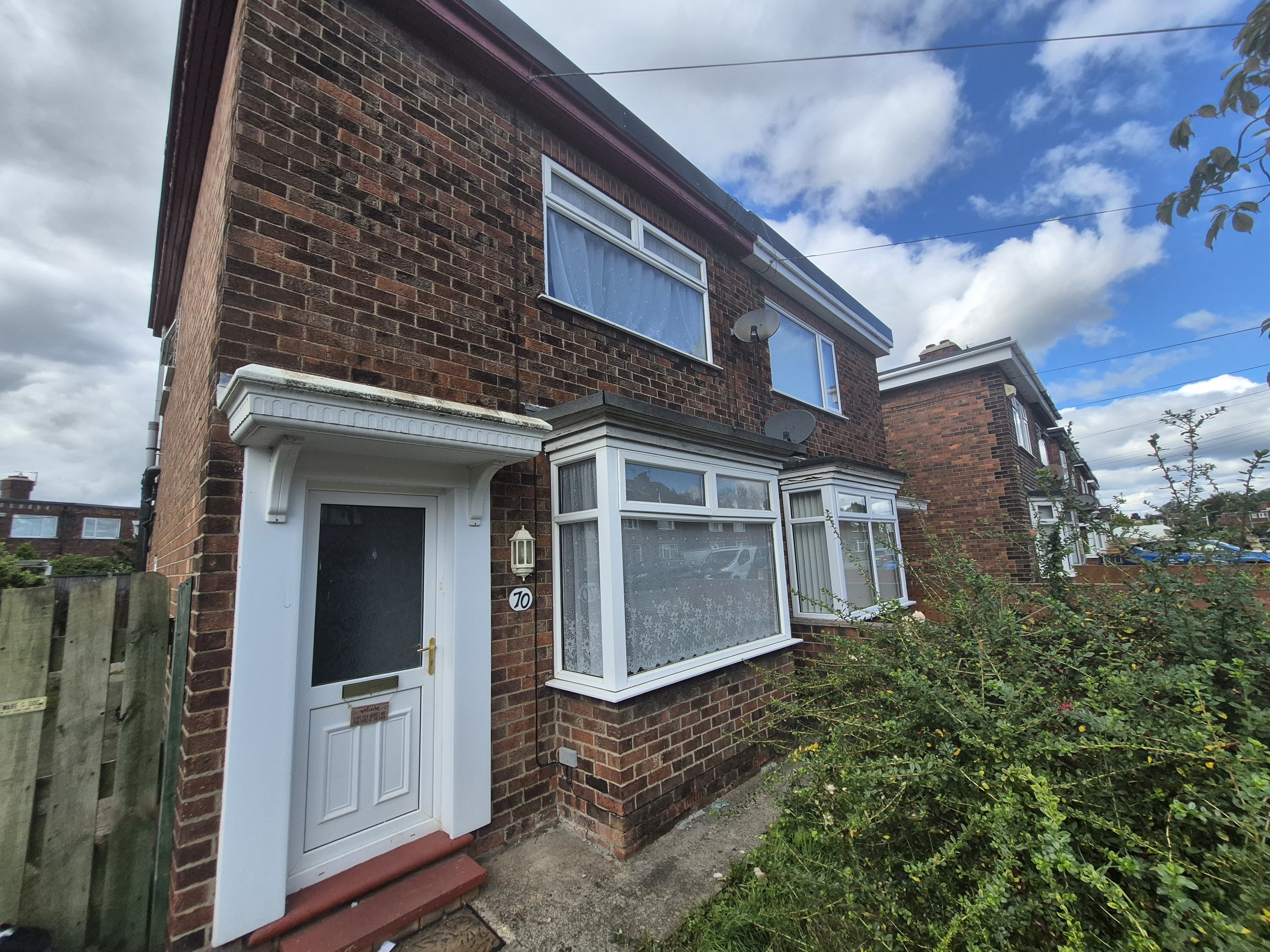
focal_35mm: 13
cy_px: 476
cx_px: 635
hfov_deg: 106.2
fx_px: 477
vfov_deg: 89.9
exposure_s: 1/1996
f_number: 2.2
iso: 80
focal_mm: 1.74
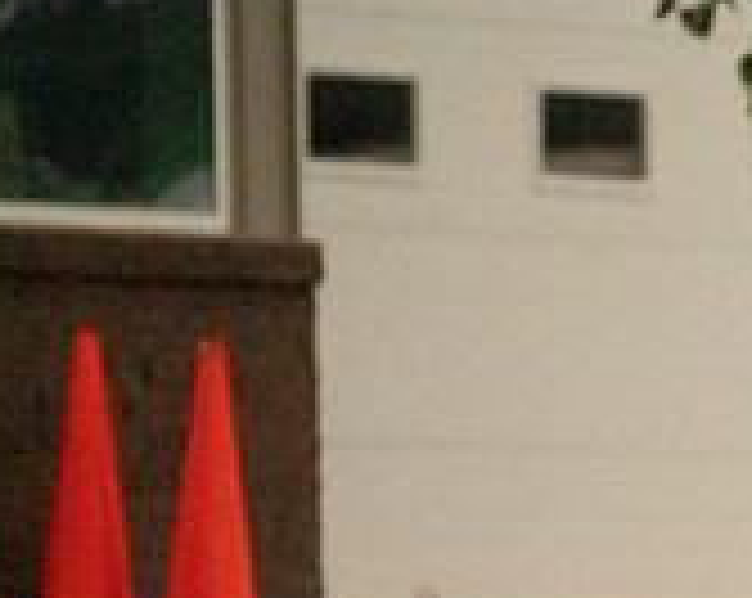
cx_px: 1283
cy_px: 456
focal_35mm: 824
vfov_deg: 1.9
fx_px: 18307
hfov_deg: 2.3
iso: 6400
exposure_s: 1/2000
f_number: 5.6
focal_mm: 252
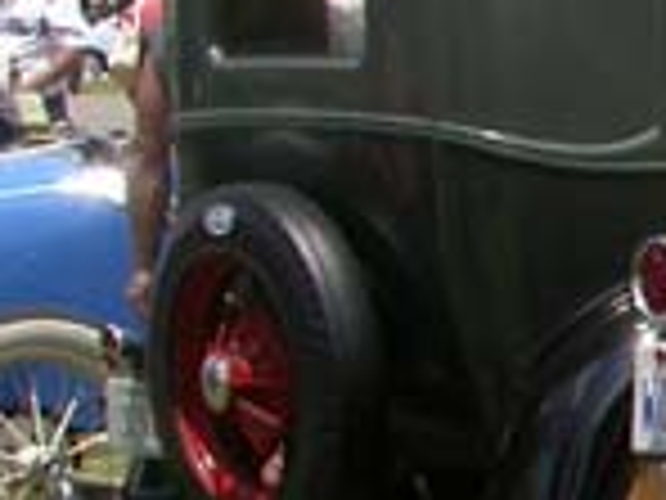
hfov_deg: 8.6
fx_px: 3963
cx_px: 1692
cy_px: 486
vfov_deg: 7.2
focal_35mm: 206
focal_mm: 7.85
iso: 100
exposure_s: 1/336
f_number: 7.5
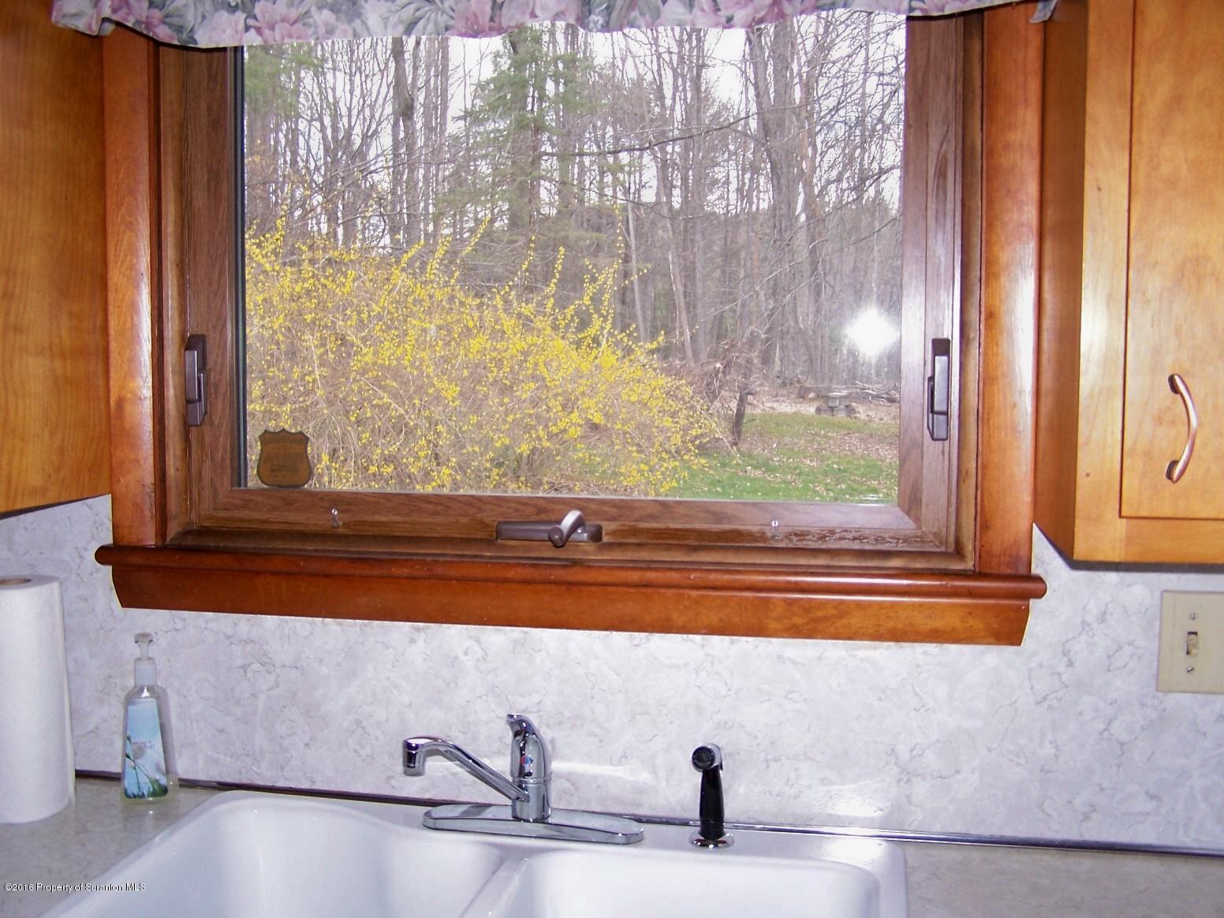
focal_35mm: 38
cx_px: 612
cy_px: 459
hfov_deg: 49.0
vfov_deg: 37.7
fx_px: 1344
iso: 140
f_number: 2.8
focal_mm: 6.3
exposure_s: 1/60
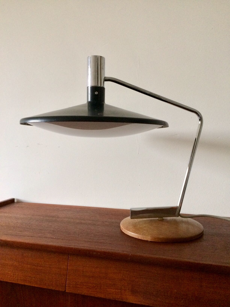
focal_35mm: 29
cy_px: 154
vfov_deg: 61.7
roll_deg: +1.4
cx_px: 115
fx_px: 257
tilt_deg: +0.0
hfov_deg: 48.2
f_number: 2.2
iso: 320
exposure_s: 1/33
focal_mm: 4.15
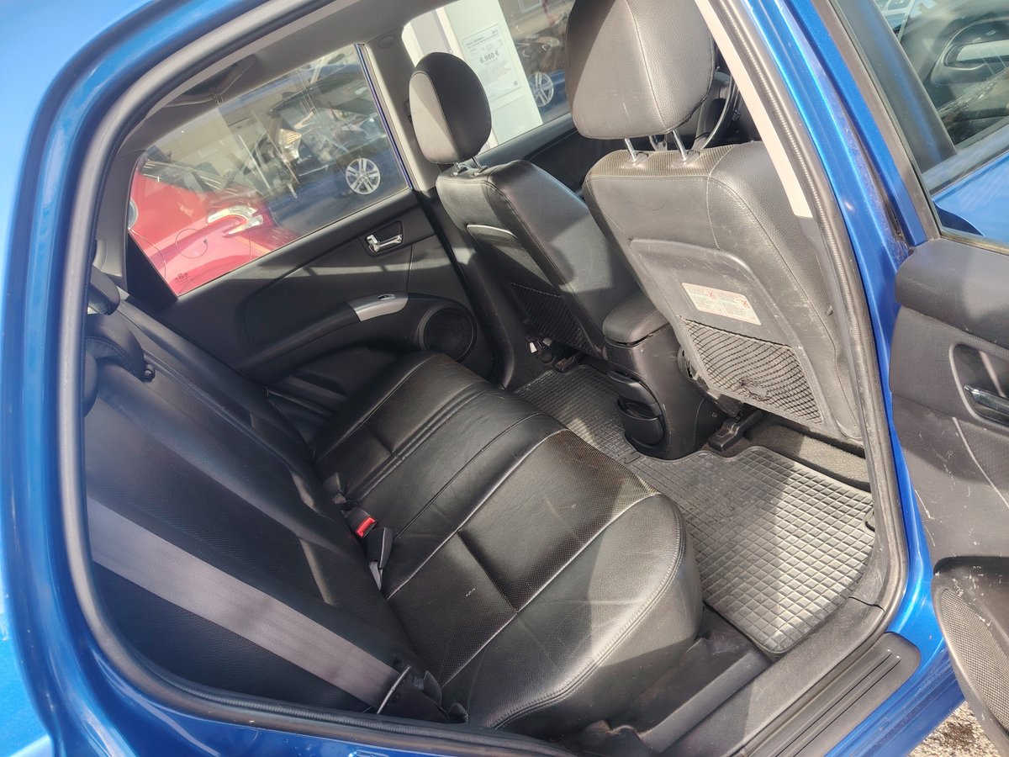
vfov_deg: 56.8
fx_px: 700
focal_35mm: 24
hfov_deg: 71.6
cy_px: 378
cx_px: 504
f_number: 1.75
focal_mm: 5.25
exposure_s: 1/100
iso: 157
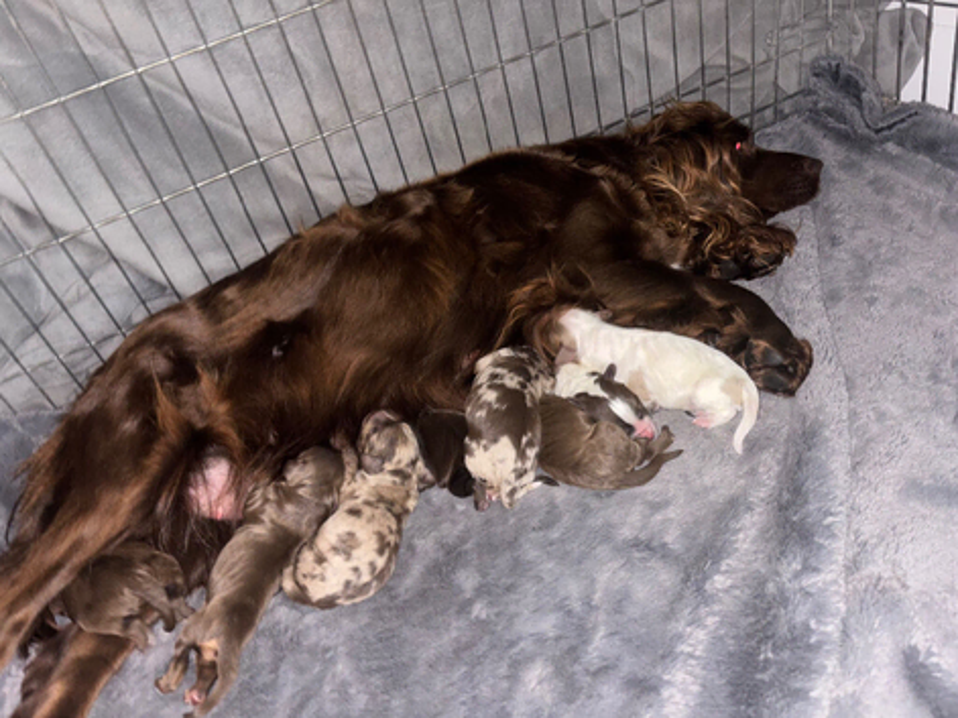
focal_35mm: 26
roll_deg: +17.2
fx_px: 719
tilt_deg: -33.7
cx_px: 479
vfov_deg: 53.0
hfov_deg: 67.3
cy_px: 359
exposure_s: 1/4
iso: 40
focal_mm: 5.96
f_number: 1.6
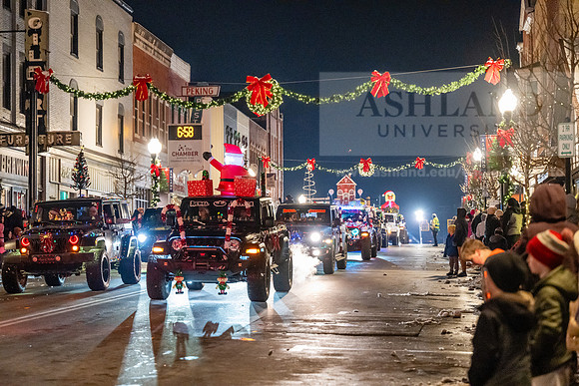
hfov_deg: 23.4
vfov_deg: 15.7
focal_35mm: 87
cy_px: 193
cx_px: 290
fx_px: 1400
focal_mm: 87
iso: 8000
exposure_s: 1/160
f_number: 3.2
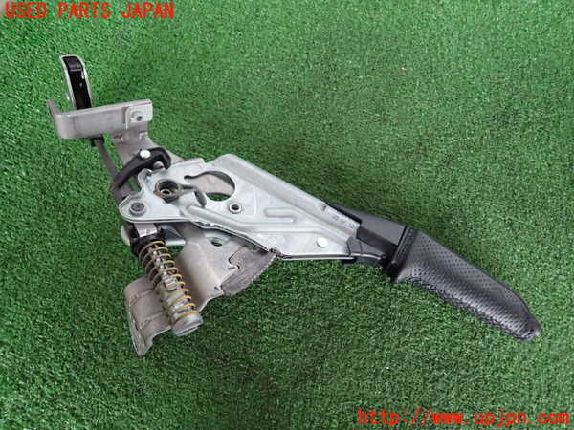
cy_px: 215
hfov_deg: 69.4
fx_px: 415
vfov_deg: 54.9
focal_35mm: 25
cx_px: 287
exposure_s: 1/30
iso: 800
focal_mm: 4.5
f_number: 2
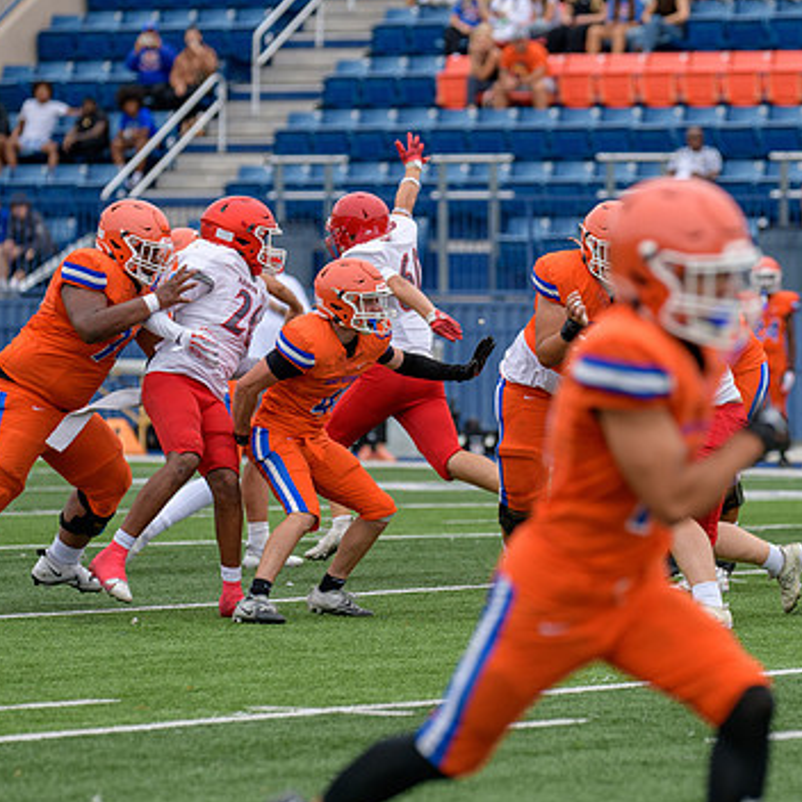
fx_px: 7706
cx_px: 629
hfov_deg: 6.0
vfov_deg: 6.0
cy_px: 416
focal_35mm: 294
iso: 560
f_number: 3.5
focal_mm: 210
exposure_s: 1/1000
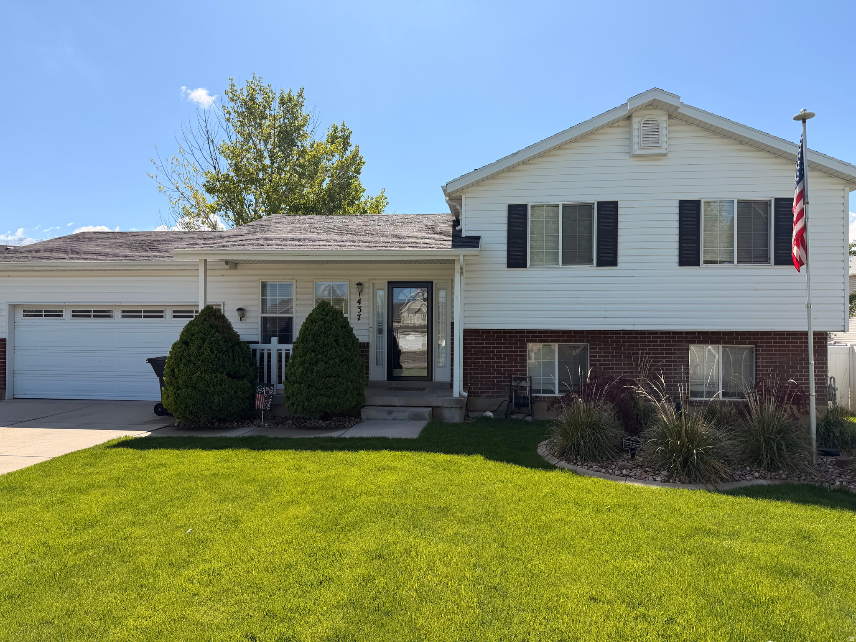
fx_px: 593
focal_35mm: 24
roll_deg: -0.2
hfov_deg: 71.6
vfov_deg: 56.8
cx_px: 428
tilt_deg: -1.3
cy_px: 321
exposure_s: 1/3759
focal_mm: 6.76
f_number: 1.78
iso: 80
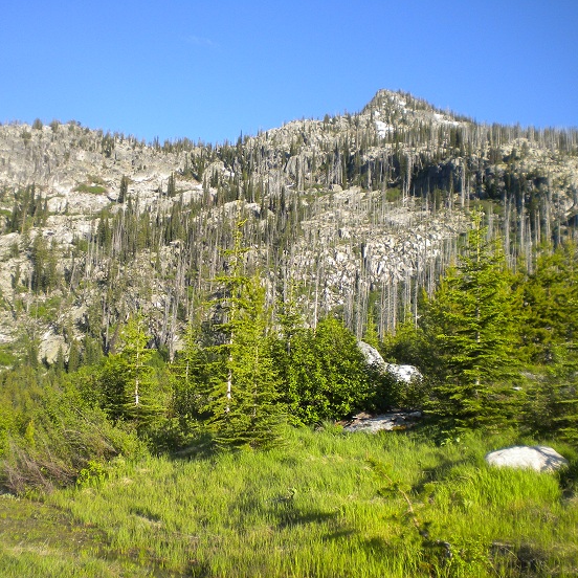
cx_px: 242
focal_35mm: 42
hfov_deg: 39.9
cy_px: 293
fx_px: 793
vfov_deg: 40.0
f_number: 4.6
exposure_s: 1/354
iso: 80
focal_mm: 6.3
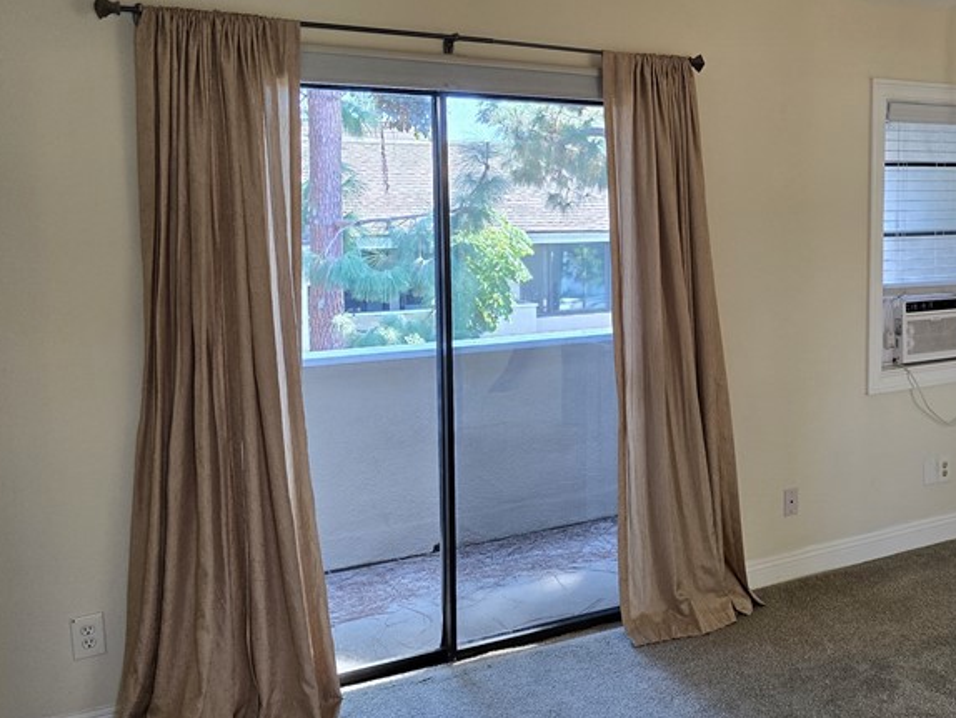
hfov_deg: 43.3
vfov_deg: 35.1
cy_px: 292
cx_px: 788
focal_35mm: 41
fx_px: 1133
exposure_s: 1/120
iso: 160
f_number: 1.7
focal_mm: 6.3
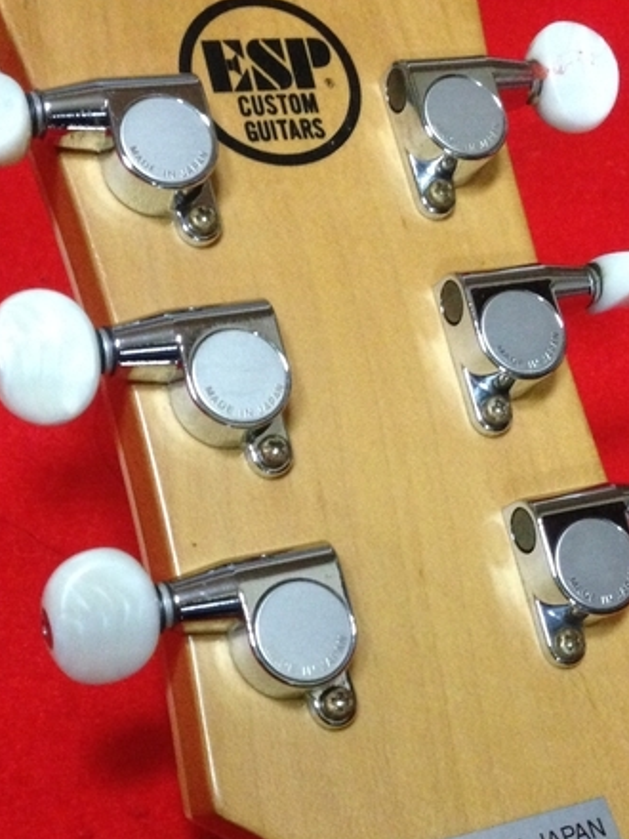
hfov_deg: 24.4
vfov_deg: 32.2
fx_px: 1454
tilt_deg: -40.7
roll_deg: -5.9
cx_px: 334
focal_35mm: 60
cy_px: 463
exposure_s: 1/17
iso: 400
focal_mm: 4.12
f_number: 2.4
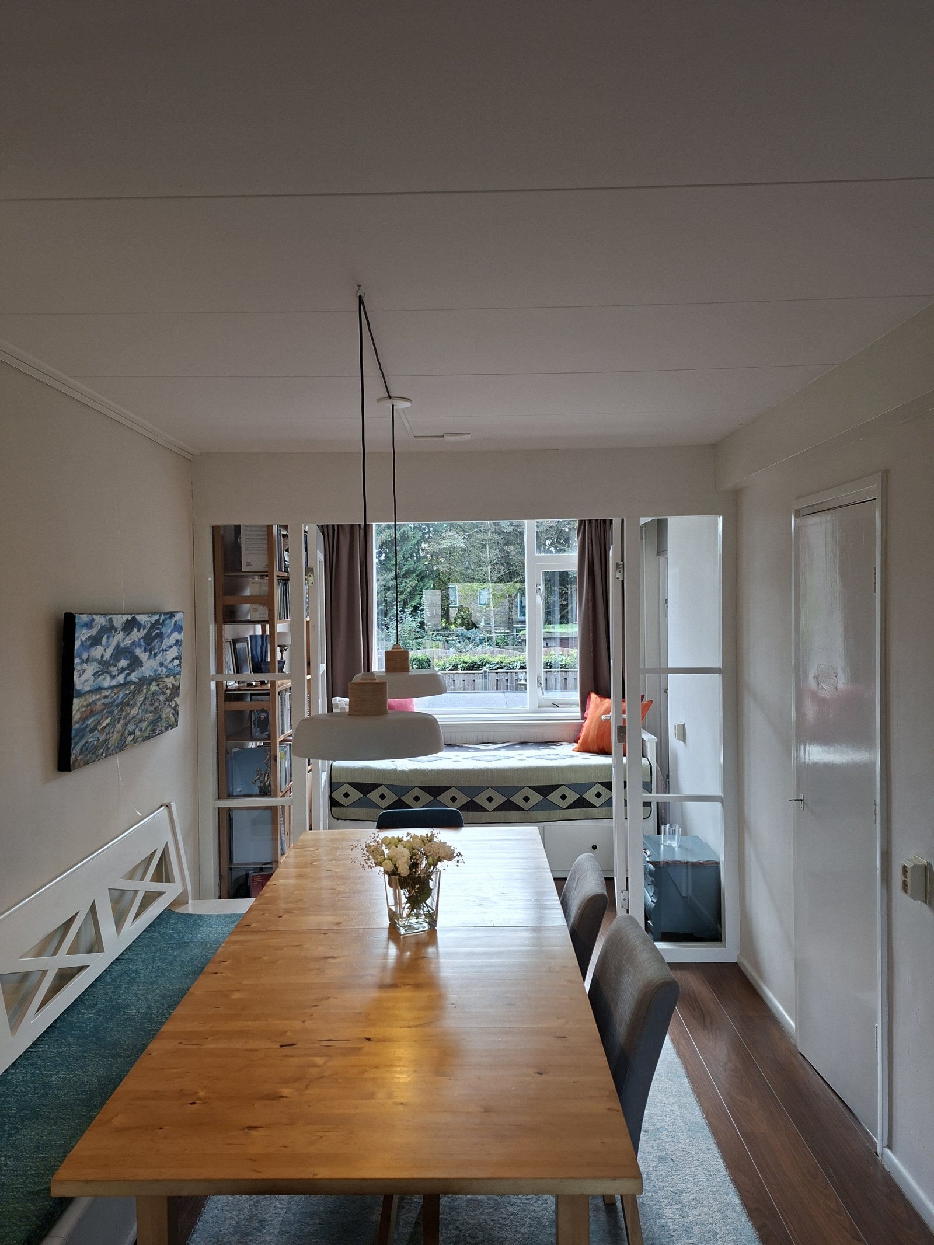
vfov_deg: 73.9
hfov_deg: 58.9
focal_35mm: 23
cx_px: 467
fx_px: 827
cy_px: 622
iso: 50
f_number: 1.8
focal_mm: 5.54
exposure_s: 1/104
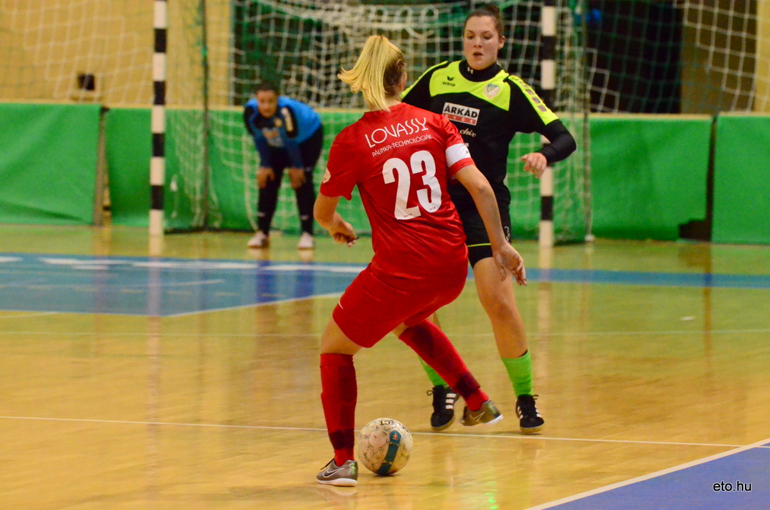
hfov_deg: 8.1
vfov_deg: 5.4
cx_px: 385
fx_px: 5443
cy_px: 255
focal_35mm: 255
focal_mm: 170
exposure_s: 1/400
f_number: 5.6
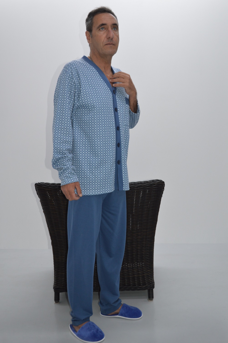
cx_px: 114
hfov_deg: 36.8
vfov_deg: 53.2
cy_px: 172
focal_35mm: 36
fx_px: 342
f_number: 4
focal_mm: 24
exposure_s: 1/100
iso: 400
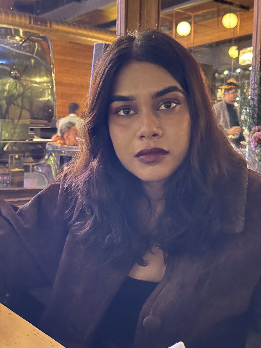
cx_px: 130
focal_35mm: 48
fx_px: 483
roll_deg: -2.7
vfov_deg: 39.7
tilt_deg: -3.2
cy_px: 174
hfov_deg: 30.3
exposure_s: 1/14
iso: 1600
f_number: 1.78
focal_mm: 6.86
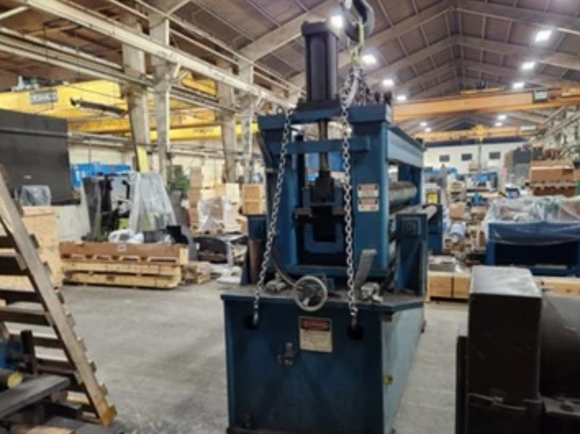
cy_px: 234
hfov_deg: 67.3
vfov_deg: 53.0
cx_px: 300
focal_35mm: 26
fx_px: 435
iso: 500
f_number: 1.8
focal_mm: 5.4
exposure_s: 1/40
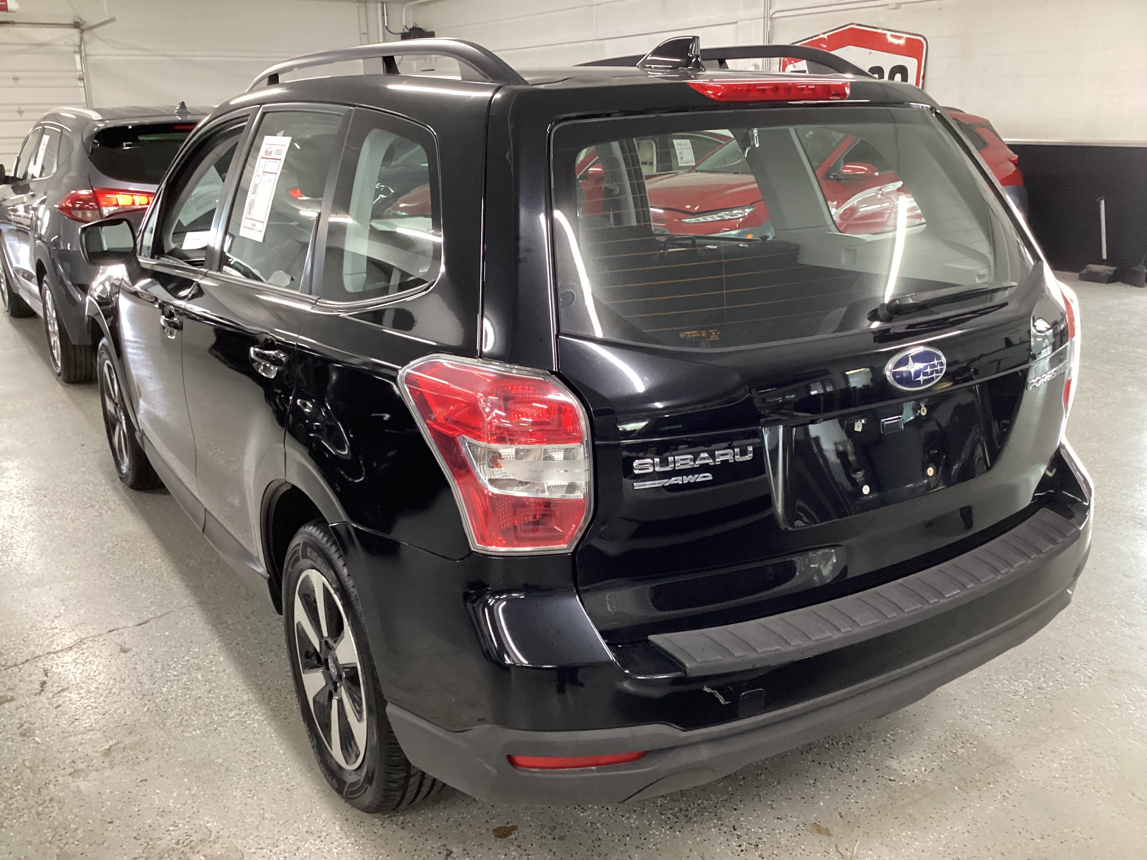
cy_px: 430
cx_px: 574
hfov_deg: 58.4
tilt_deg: -17.3
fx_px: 1027
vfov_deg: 45.4
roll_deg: -0.1
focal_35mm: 31
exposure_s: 1/40
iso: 320
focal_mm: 3.3
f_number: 2.4
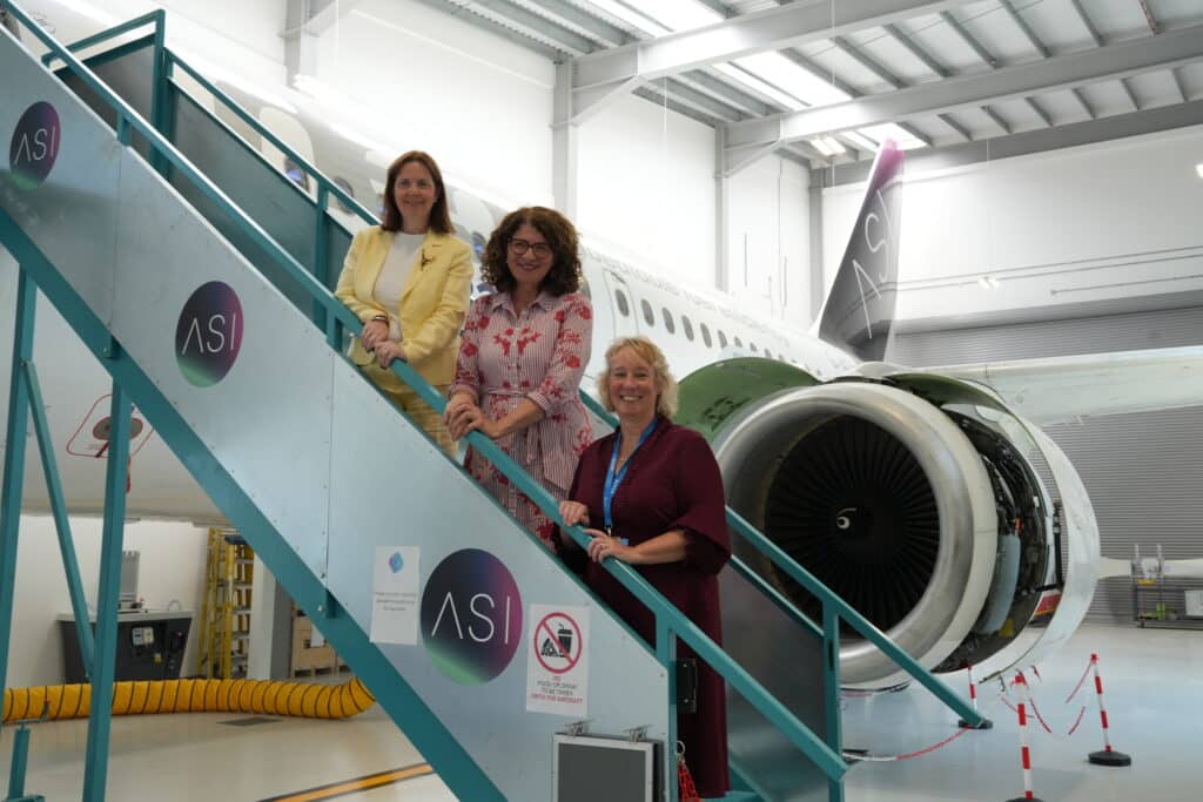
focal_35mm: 35
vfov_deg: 37.9
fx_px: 1170
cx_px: 602
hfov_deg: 54.4
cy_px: 401
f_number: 10
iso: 640
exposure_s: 1/40
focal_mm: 35
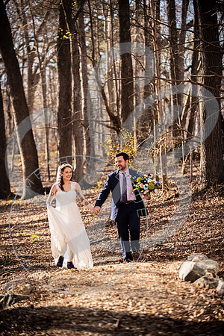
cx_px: 112
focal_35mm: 116
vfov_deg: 17.6
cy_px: 168
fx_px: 1083
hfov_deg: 11.8
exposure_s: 1/800
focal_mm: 116
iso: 100
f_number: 2.8
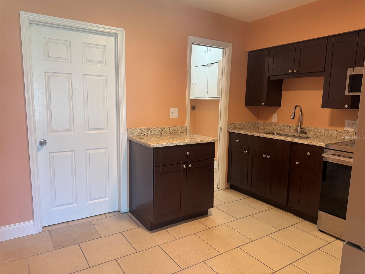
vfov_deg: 56.8
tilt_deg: -9.7
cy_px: 137
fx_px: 253
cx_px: 182
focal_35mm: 24
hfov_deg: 71.6
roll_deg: -1.9
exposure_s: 1/60
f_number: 1.78
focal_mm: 6.76
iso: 160
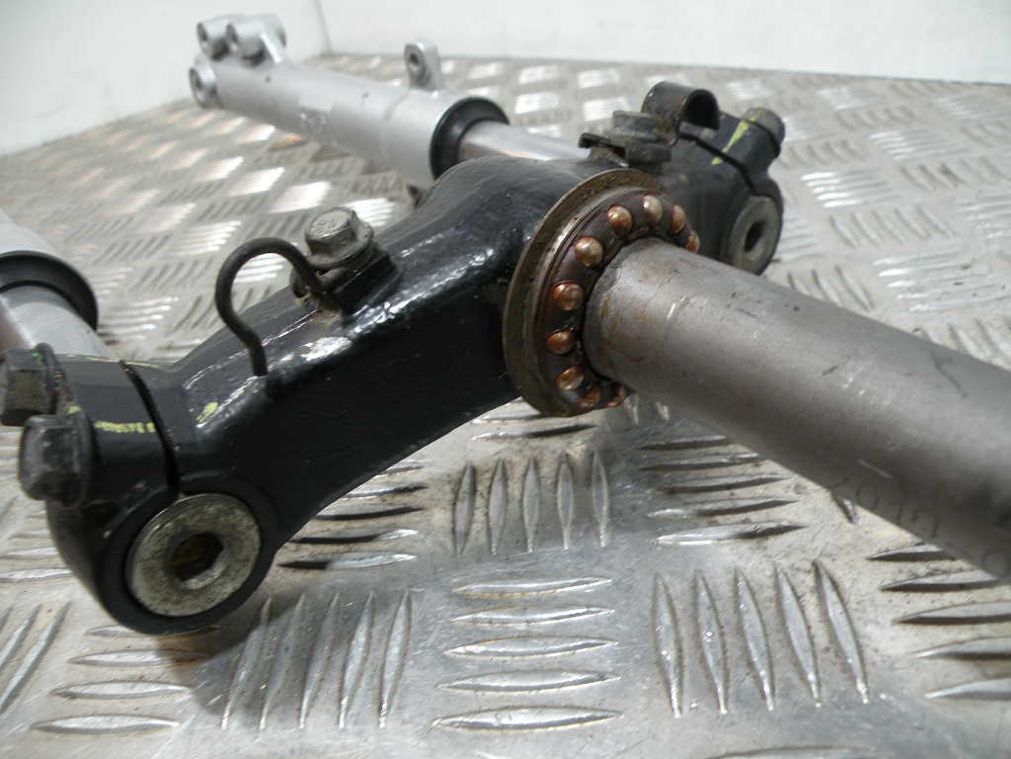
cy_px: 380
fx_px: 789
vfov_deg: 51.4
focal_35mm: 27
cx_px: 506
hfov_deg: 65.3
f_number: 2.8
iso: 76
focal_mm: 4.7
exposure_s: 1/59.7
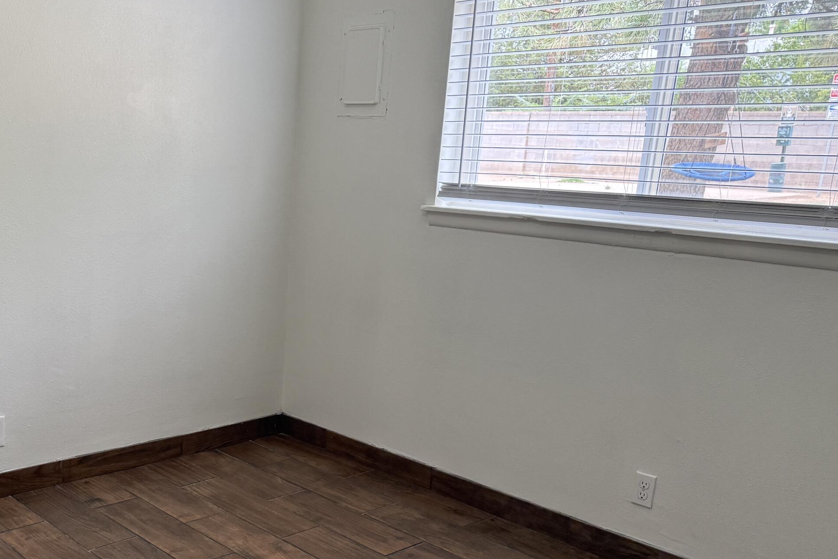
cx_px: 192
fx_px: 908
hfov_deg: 47.4
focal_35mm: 39
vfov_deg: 33.5
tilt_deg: -17.2
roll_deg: -0.6
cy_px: 418
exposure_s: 1/185
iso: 200
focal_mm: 6.76
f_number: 1.78
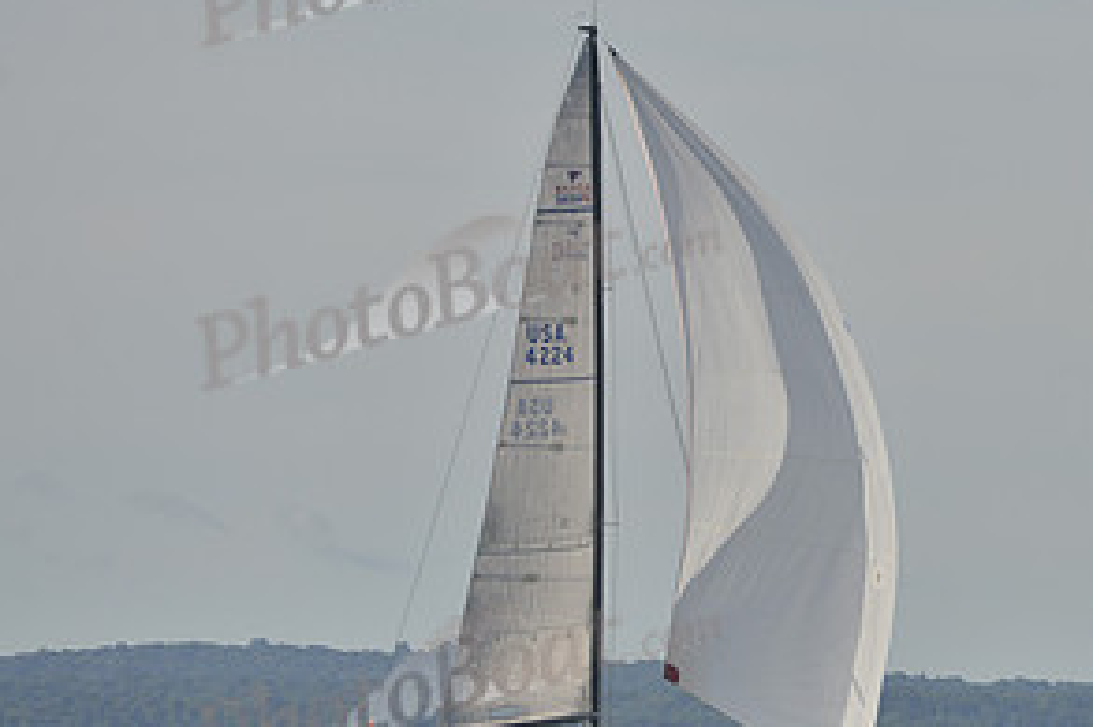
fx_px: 13229
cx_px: 918
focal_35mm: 436
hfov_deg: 4.7
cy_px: 434
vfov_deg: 3.1
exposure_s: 1/2500
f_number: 5
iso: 280
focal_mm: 220
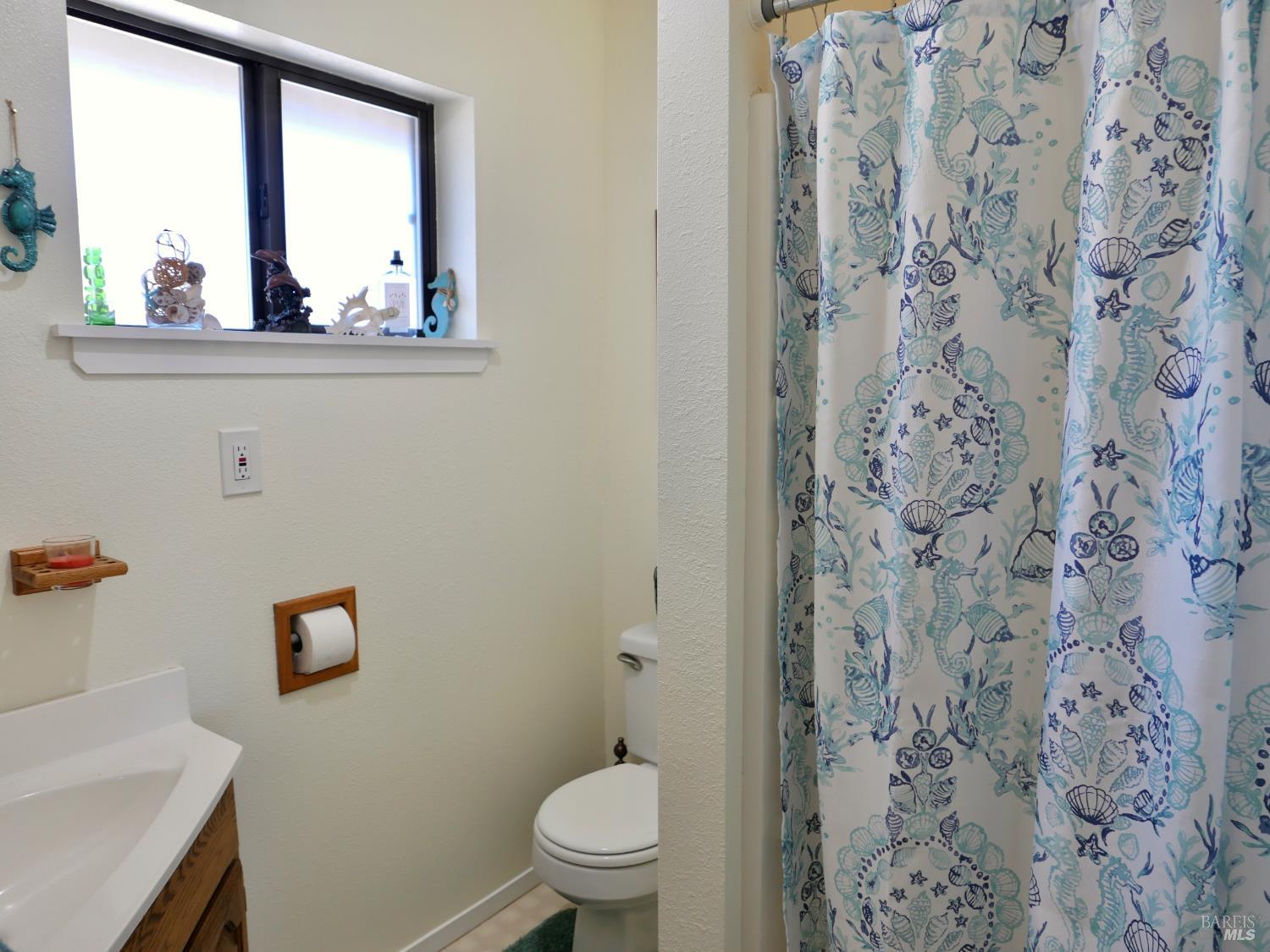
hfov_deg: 71.6
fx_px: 881
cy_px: 476
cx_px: 635
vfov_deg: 56.8
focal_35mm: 24
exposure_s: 1/125
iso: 200
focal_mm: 10.9
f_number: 2.2
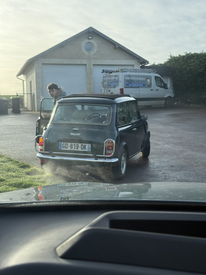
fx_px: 381
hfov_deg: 30.3
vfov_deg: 39.7
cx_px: 103
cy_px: 138
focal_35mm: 48
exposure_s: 1/1795
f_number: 1.78
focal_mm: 6.76
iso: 100
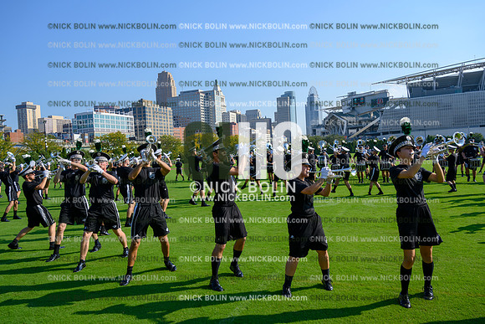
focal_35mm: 30
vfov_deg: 44.3
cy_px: 162
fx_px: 398
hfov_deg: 62.8
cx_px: 242
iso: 80
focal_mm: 29.5
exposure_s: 1/400
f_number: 7.1
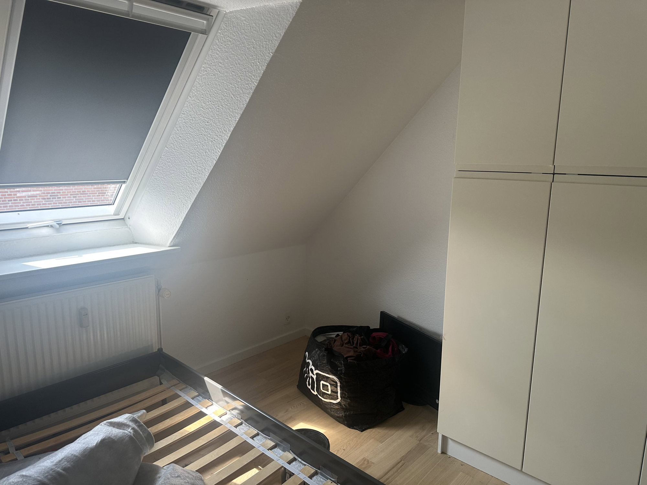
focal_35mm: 24
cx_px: 324
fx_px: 449
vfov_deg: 56.8
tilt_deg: -10.8
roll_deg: -0.7
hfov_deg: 71.6
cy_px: 242
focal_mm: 6.86
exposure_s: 1/158
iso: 100
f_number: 1.78
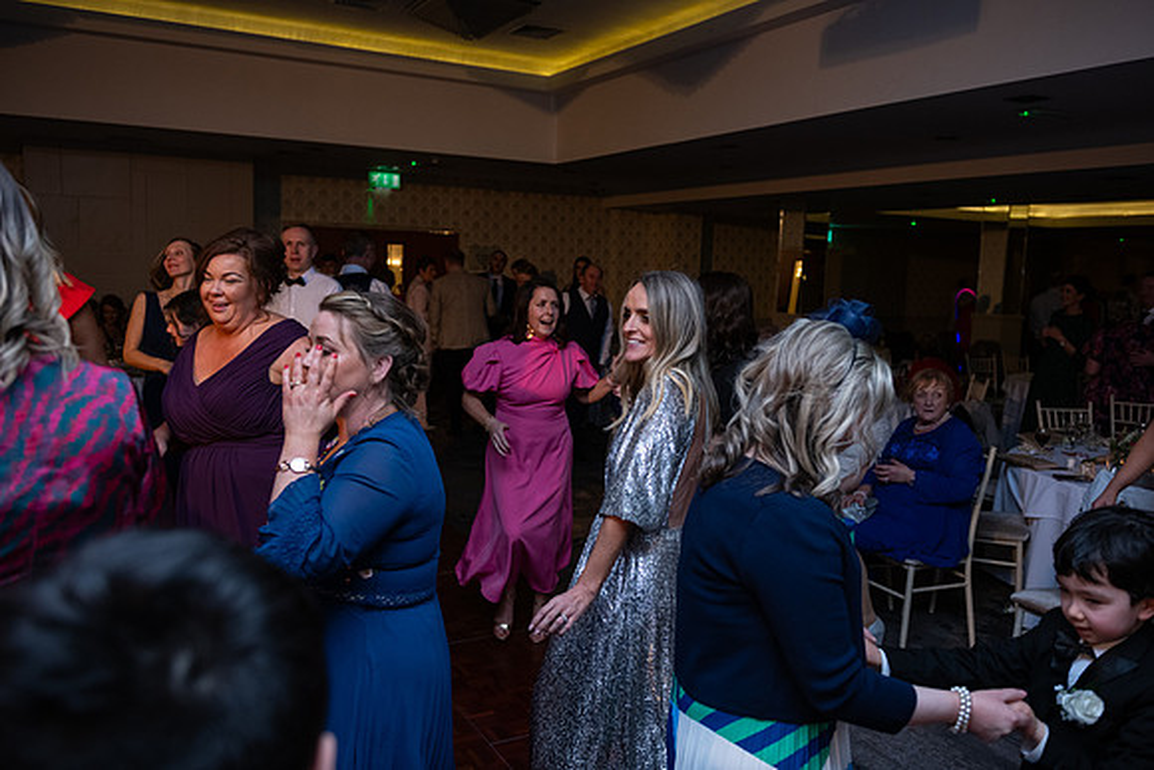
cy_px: 385
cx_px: 577
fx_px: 930
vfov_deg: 45.0
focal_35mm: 29
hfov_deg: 63.6
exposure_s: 1/160
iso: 1000
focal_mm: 29
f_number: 3.5
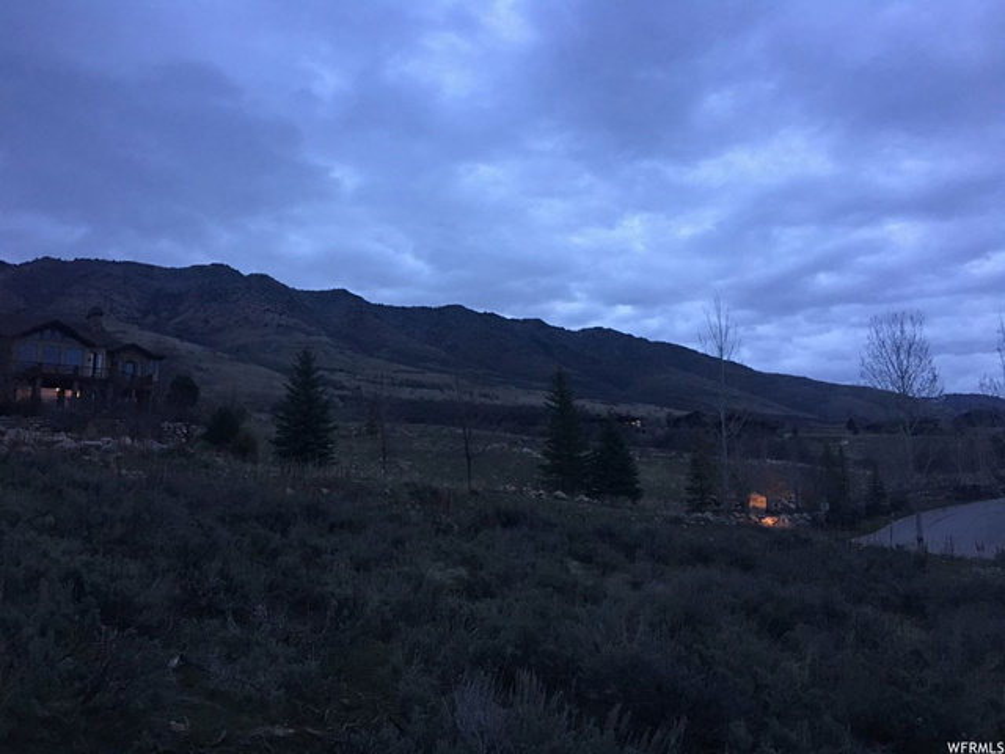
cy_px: 377
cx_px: 502
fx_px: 842
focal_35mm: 29
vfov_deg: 48.2
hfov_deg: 61.7
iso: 100
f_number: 2.2
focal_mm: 4.15
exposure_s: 1/4
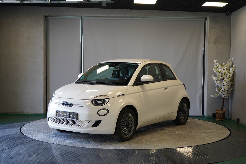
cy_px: 82
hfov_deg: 38.9
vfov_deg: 26.5
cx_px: 123
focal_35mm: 51
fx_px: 348
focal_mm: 51
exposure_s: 1/160
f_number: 4.5
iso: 800
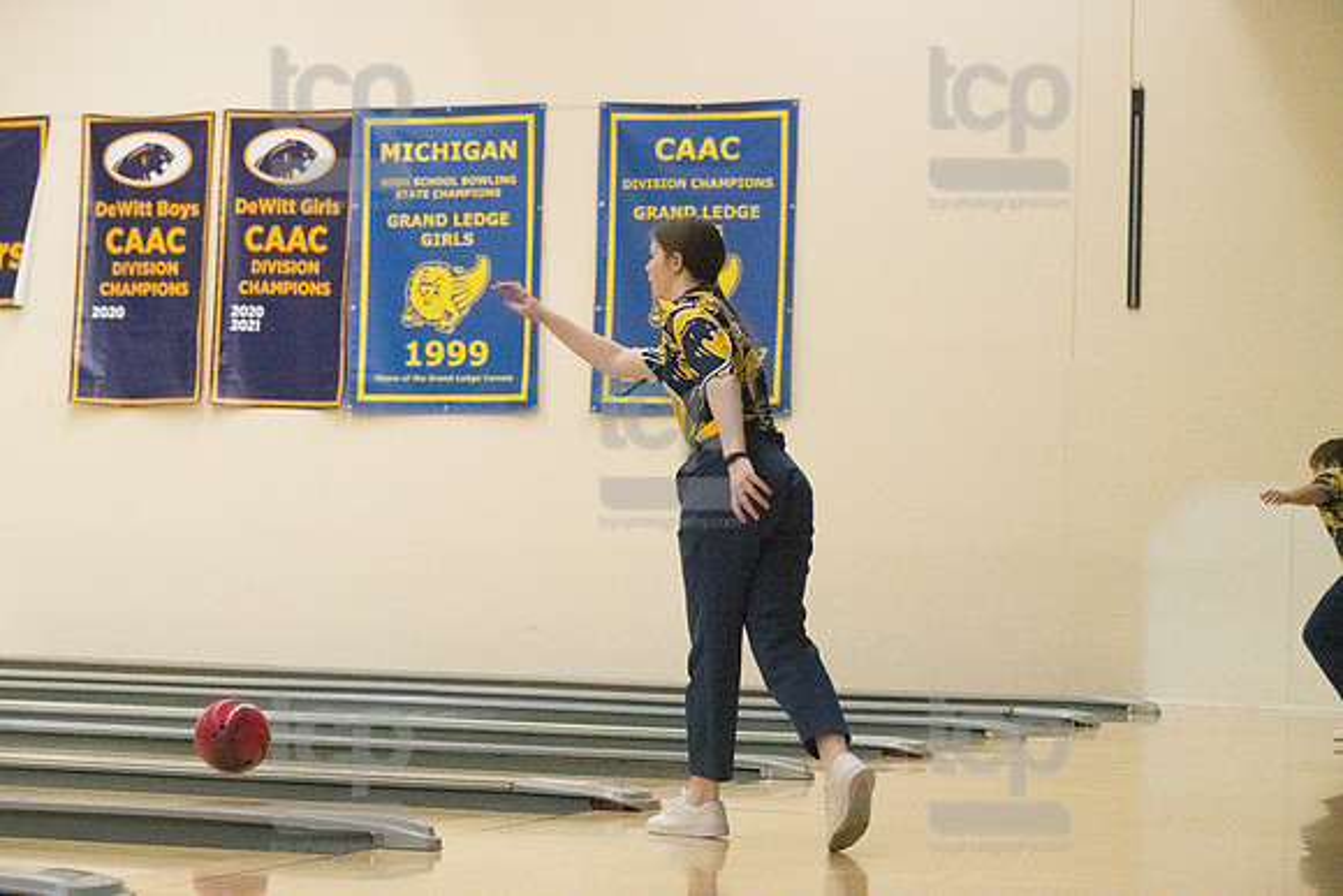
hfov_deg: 22.1
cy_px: 448
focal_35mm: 92
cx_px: 672
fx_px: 3433
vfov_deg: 14.9
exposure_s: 1/1250
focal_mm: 92
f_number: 4.5
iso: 10000
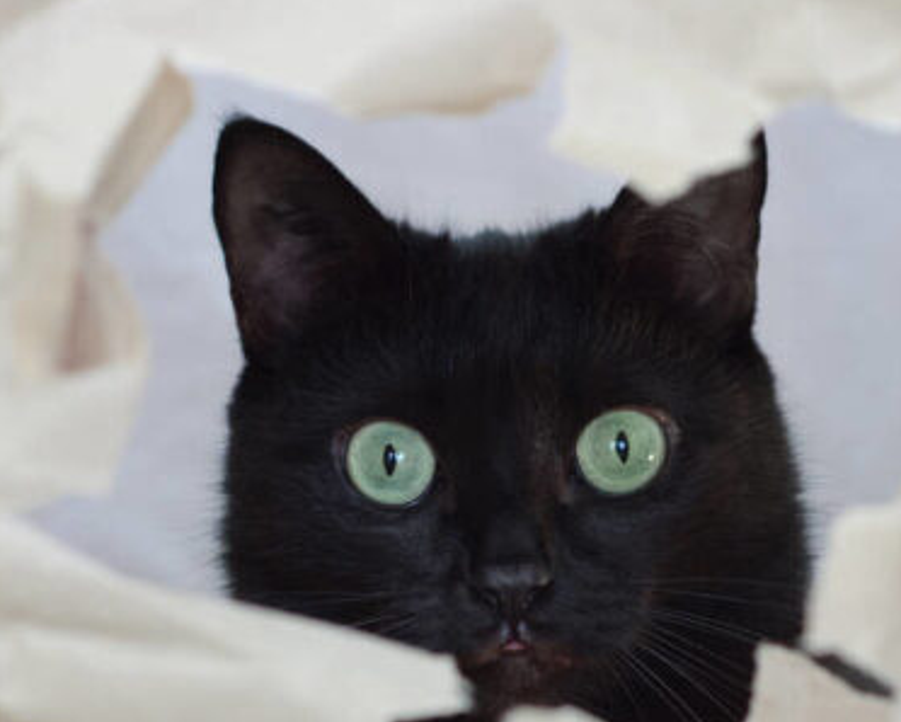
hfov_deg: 13.3
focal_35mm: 145
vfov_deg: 10.7
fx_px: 3869
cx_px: 632
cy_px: 453
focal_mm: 50
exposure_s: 1/125
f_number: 4.5
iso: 200
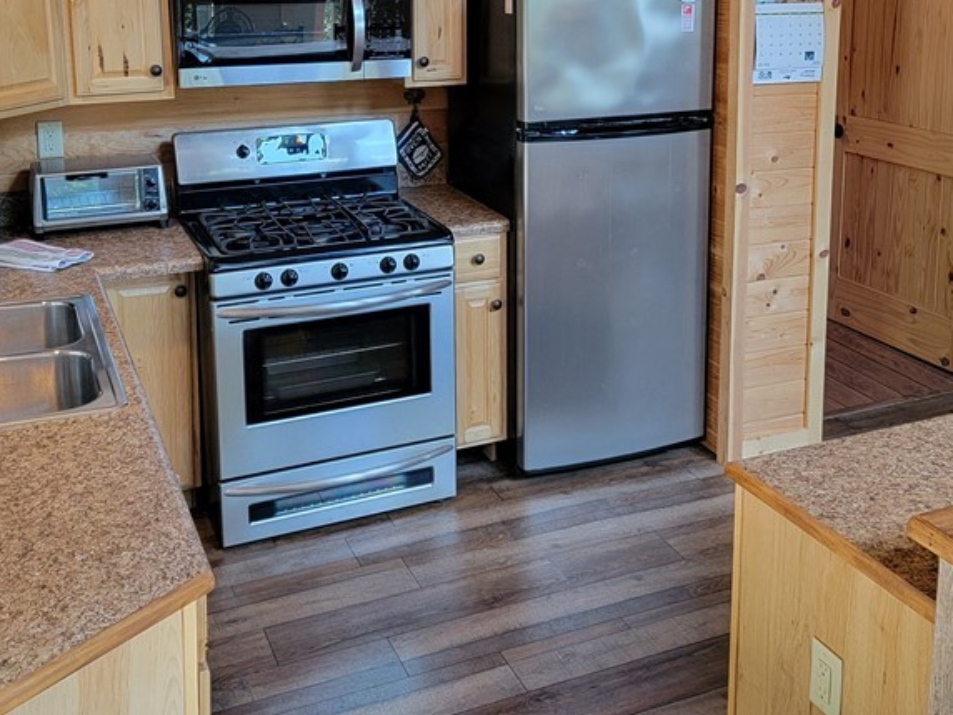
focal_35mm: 43
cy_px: 125
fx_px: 1184
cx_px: 521
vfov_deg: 32.5
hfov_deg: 43.8
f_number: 1.8
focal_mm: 6.7
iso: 250
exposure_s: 1/120
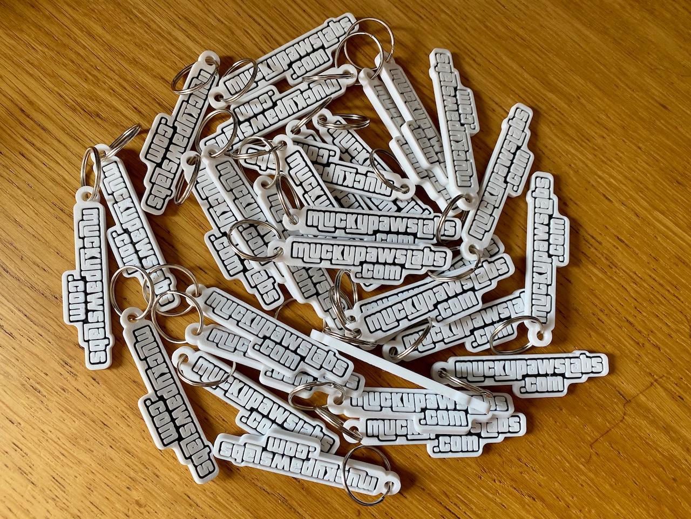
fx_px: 519
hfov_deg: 67.3
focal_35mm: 26
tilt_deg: -82.1
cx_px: 346
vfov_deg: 53.1
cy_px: 260
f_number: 1.8
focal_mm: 4.25
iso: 125
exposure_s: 1/113
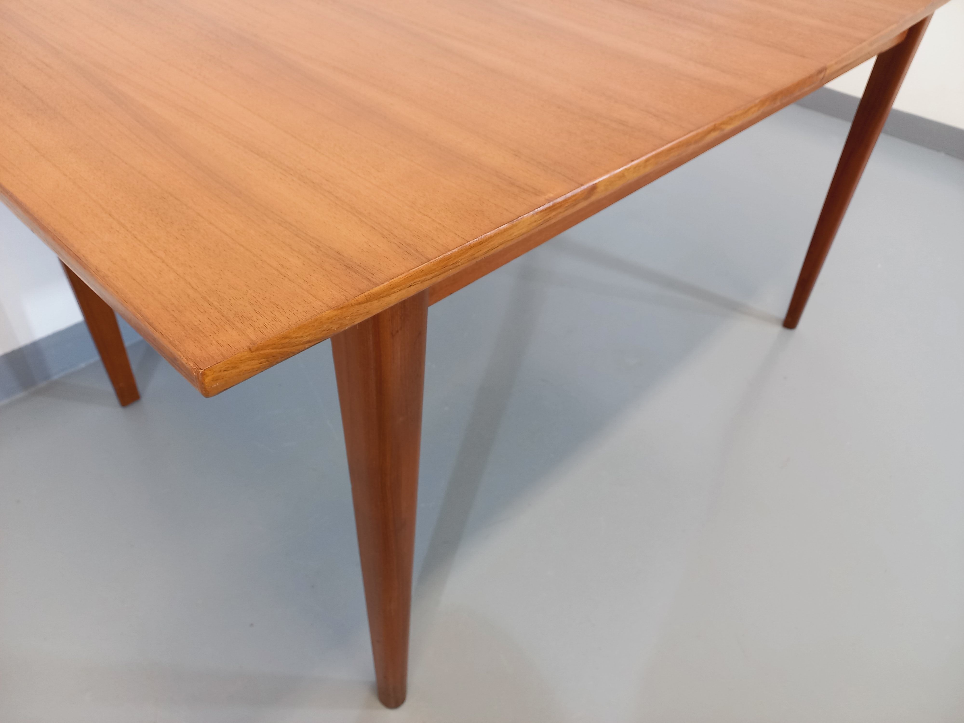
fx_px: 696
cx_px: 482
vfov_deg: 54.9
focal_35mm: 25
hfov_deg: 69.4
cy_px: 362
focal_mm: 4.65
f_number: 1.8
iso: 320
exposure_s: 1/49
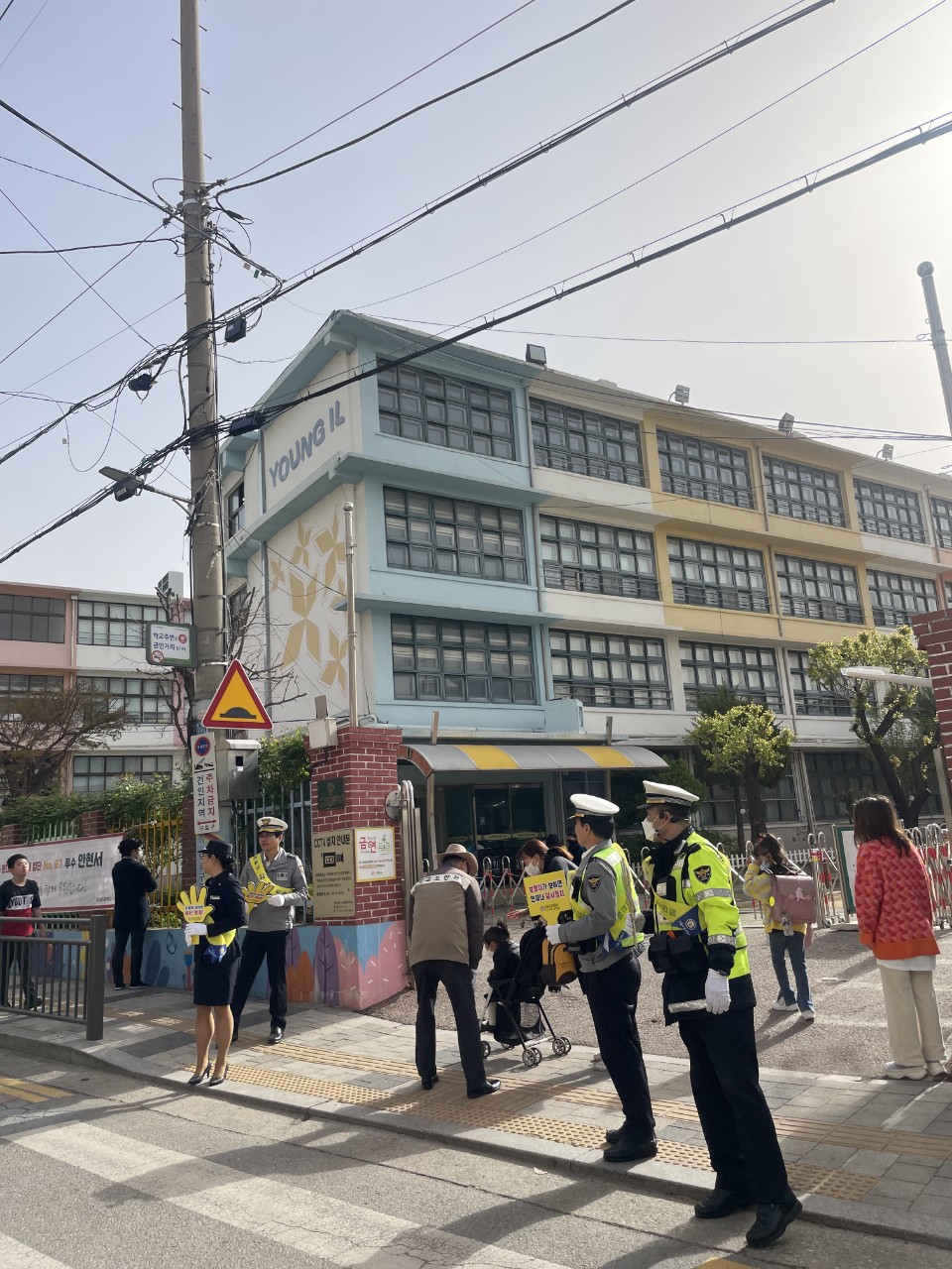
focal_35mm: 26
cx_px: 476
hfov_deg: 53.1
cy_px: 634
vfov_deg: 67.3
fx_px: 953
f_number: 1.6
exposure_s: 1/5000
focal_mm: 4.2
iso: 32
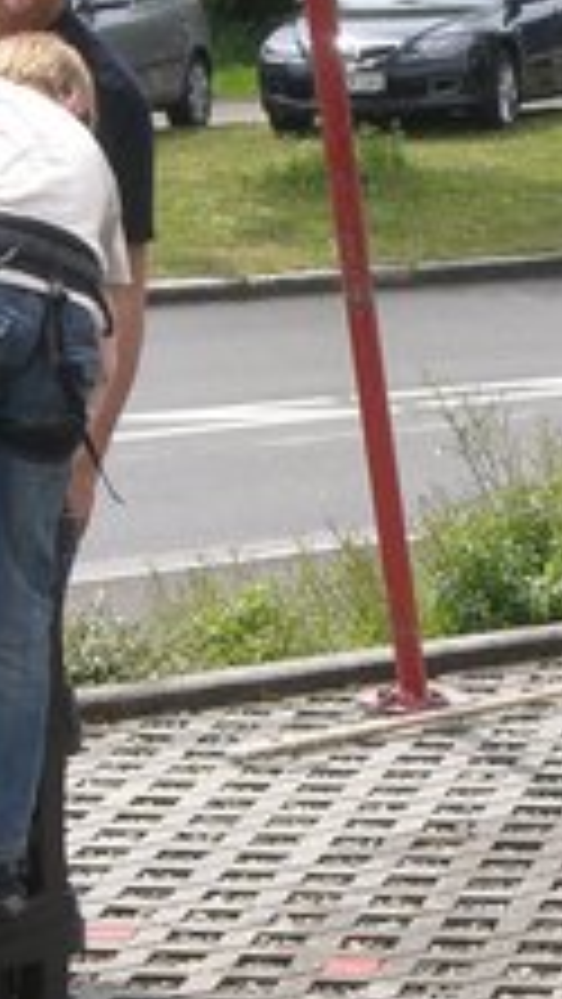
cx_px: 405
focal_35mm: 162
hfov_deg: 7.5
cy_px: 495
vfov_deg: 13.3
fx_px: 4289
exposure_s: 1/200
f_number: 5.2
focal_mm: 9
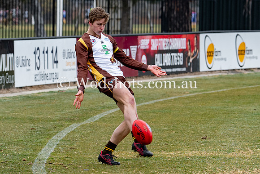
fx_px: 3039
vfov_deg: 3.3
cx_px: 111
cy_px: 80
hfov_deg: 4.9
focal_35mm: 421
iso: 320
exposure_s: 1/800
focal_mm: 130
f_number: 4
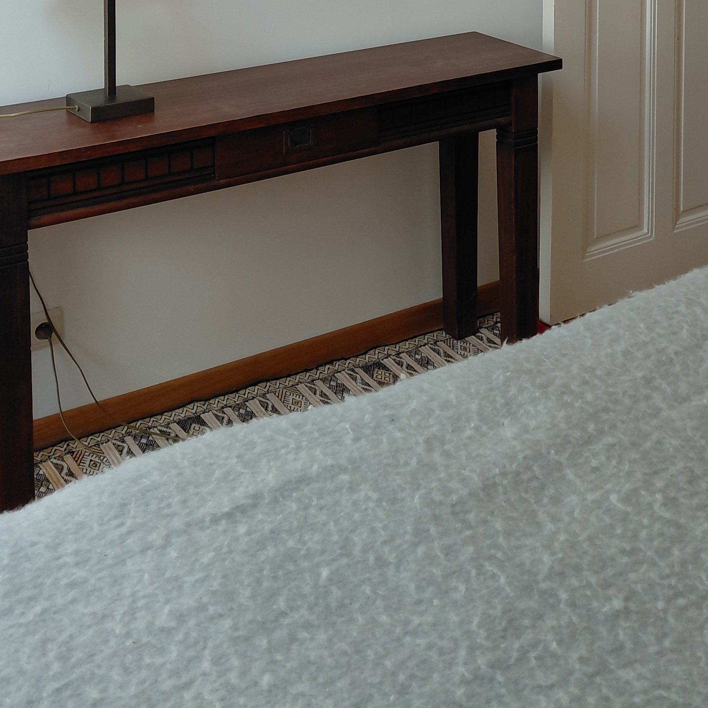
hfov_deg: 31.5
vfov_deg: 28.3
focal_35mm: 53
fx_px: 1226
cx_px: 551
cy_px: -132
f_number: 1.8
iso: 50
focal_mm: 4.69
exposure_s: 1/105
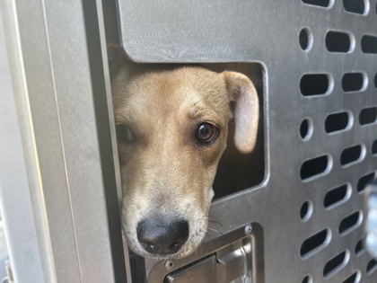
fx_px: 283
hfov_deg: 67.3
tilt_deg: -10.3
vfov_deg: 53.1
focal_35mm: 26
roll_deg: +5.4
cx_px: 188
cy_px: 142
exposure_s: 1/121
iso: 50
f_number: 1.5
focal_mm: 5.7
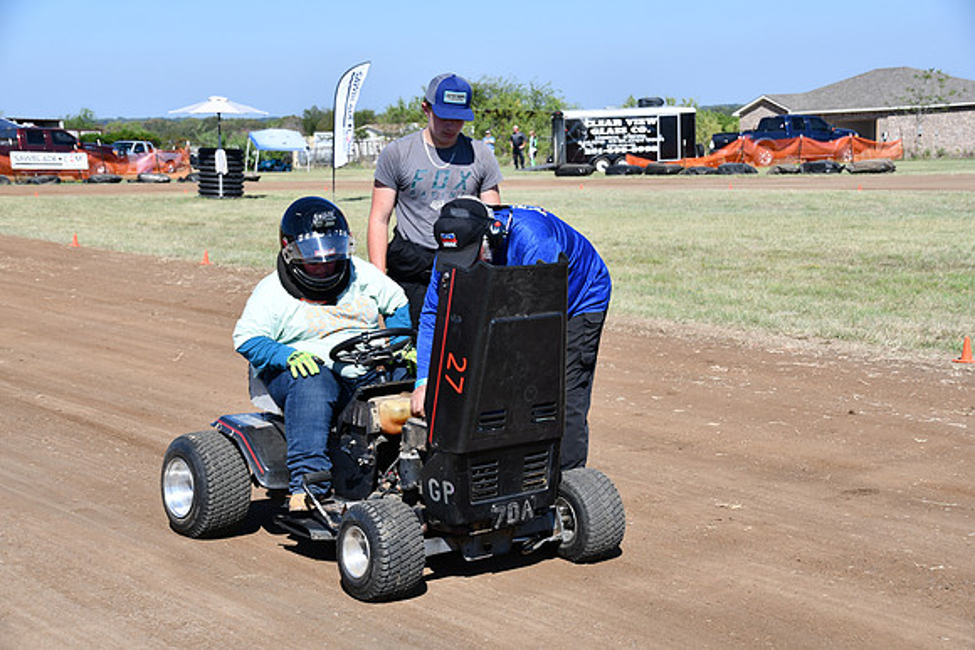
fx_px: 1544
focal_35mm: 57
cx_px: 488
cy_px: 325
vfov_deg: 23.8
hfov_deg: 35.0
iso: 110
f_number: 8
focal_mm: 38
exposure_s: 1/250
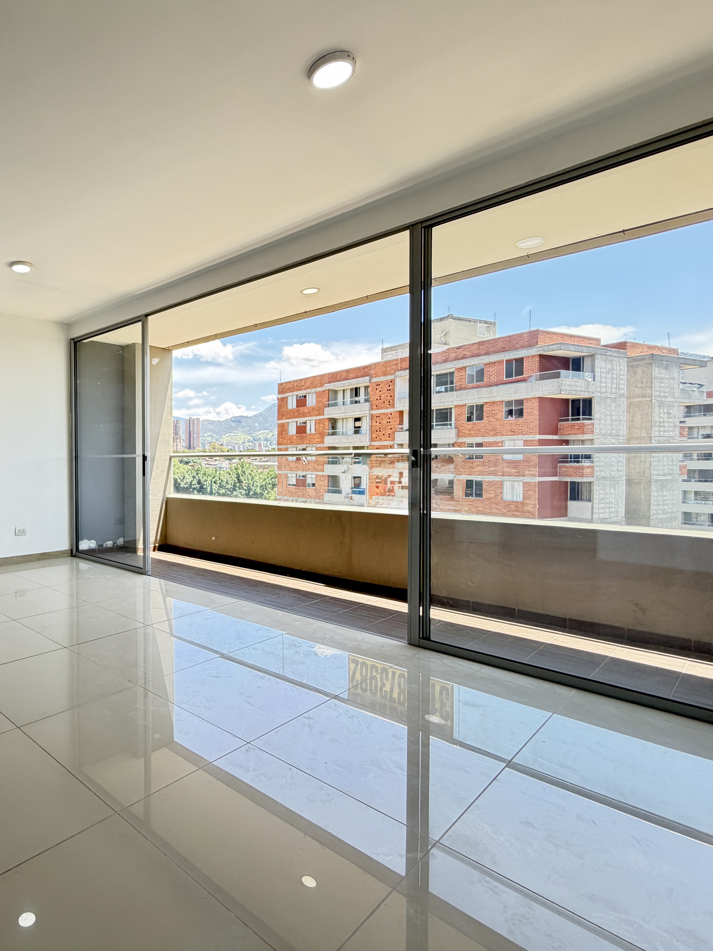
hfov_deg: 60.9
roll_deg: +0.2
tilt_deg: -1.4
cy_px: 469
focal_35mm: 19
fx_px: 522
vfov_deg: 84.7
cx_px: 108
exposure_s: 1/121
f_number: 2.2
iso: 80
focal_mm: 2.22
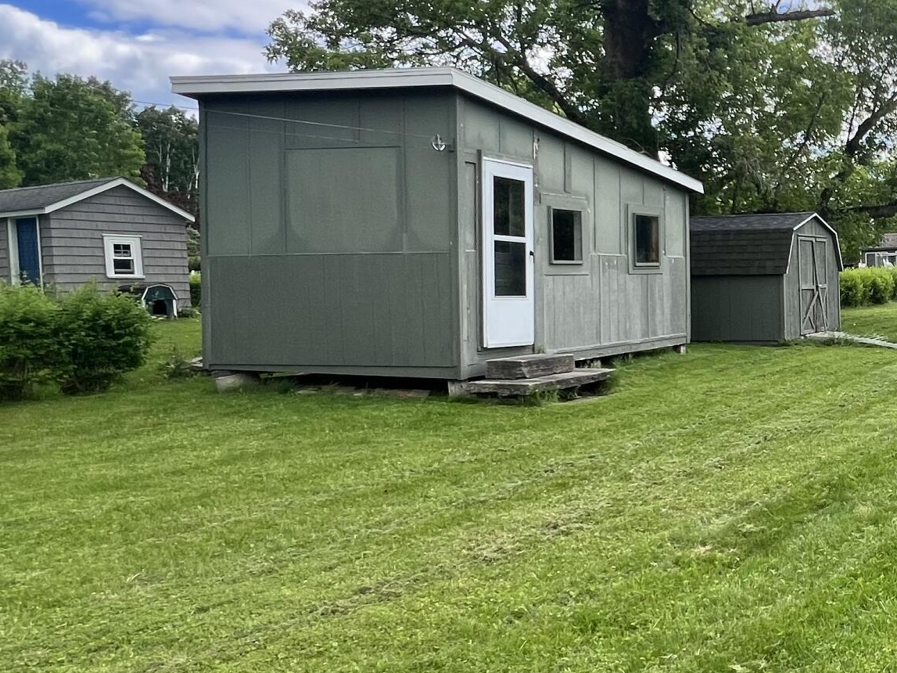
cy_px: 330
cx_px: 963
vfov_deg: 41.8
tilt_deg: -2.3
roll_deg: +2.4
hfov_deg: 43.3
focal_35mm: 34
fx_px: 881
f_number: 1.8
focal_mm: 1.57
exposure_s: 1/1085
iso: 32
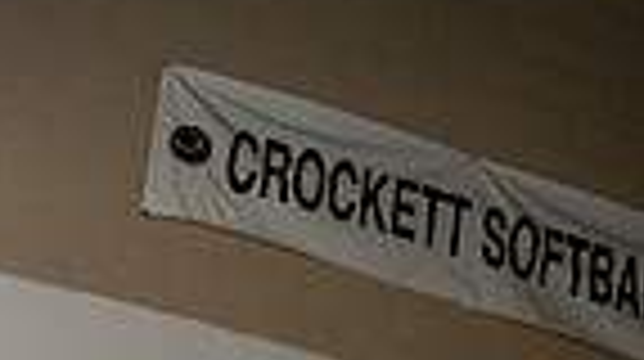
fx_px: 1126
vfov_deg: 12.6
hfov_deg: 29.4
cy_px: 945
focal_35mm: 66
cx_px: -27
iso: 250
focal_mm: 20
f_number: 8
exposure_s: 1/250
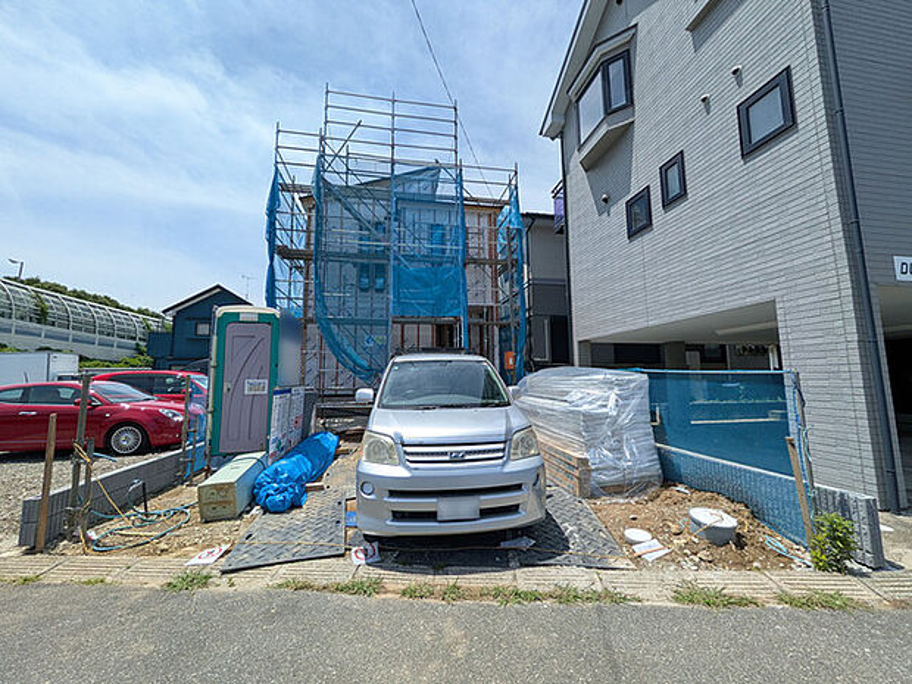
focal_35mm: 14
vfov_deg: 85.7
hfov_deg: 102.1
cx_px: 456
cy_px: 342
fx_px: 369
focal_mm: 1.83
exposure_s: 1/2049
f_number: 2.2
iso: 51
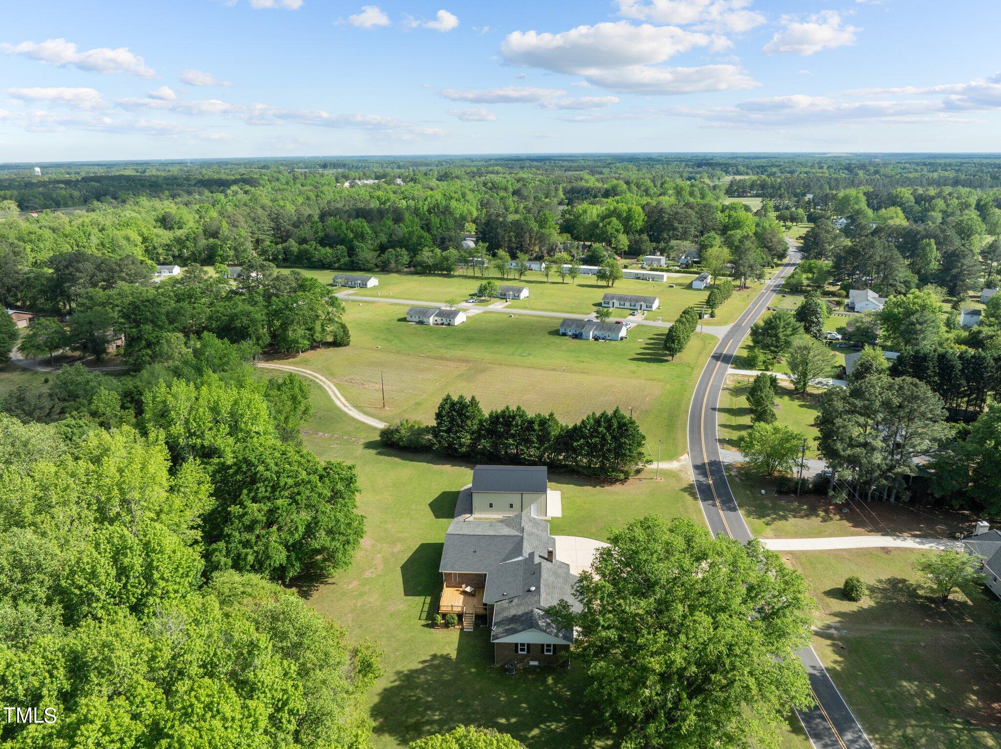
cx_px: 500
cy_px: 374
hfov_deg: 71.6
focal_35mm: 24
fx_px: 694
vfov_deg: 56.8
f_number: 7.1
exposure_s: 1/500
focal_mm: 12.29
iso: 100
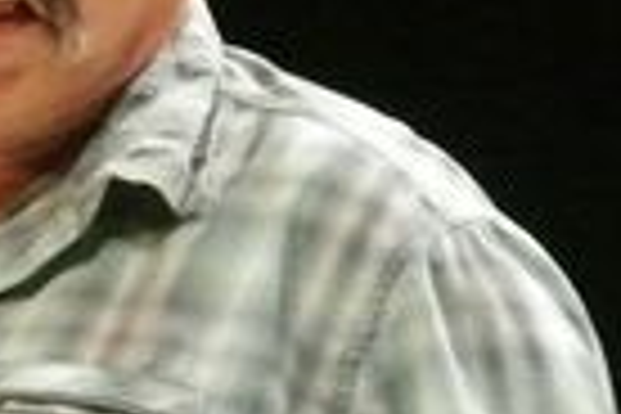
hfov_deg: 1.8
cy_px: 227
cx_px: -1102
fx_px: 19284
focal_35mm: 1118
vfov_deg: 1.2
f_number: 5.6
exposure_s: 1/400
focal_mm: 71.6
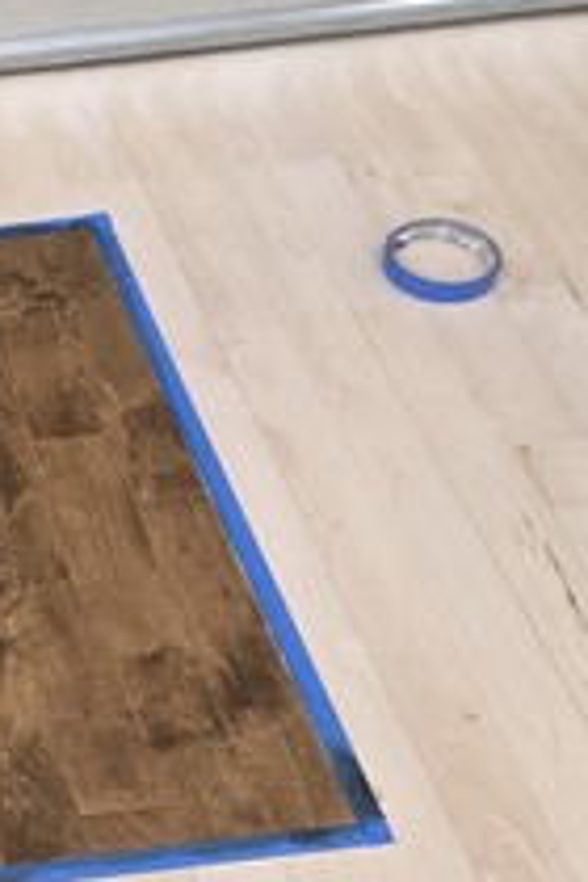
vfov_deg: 22.4
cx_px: -454
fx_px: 2229
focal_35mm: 91
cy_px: 428
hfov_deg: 13.5
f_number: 1.8
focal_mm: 5.4
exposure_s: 1/120
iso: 200
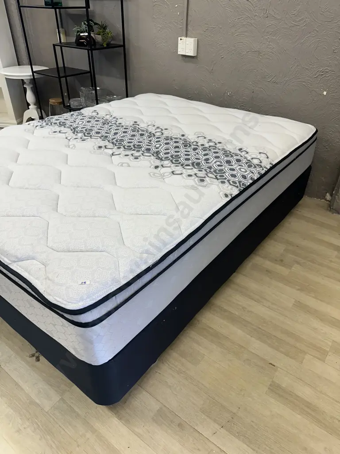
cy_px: 227
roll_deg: -0.2
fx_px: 314
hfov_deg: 56.8
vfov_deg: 71.6
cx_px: 170
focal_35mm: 24
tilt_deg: -33.7
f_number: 1.78
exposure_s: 1/100
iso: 80
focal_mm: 6.86
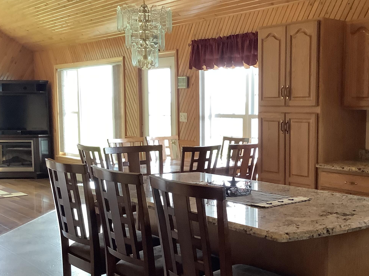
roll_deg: -0.7
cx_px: 245
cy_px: 158
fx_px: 512
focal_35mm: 48
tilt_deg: -6.2
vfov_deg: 30.2
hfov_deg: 39.2
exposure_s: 1/40
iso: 250
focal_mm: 3.3
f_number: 2.4
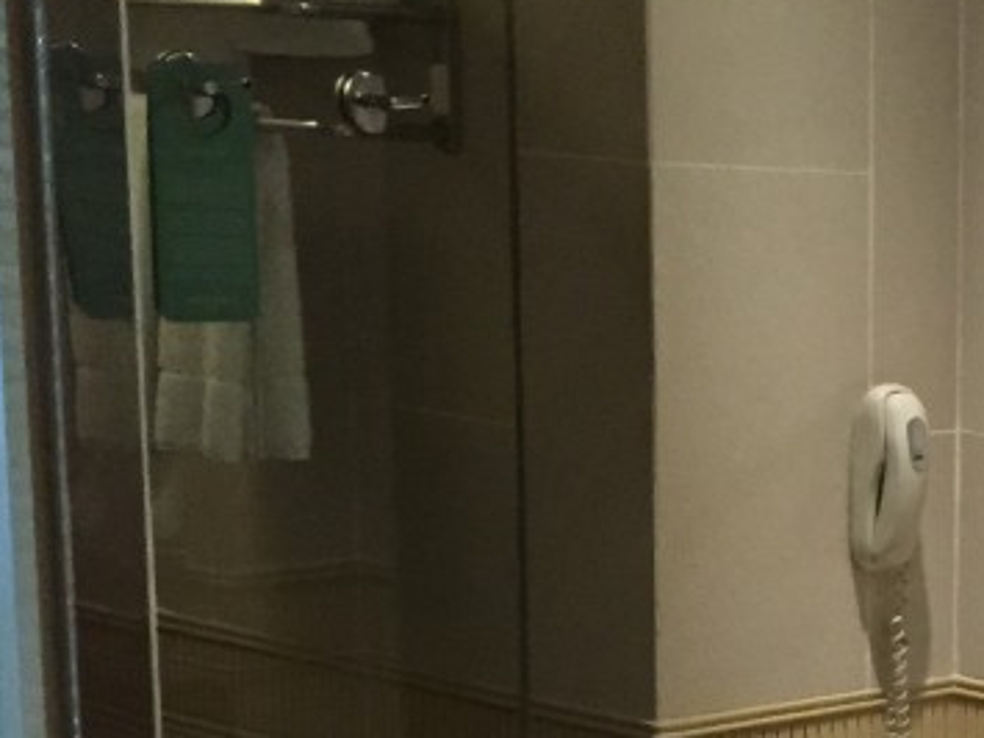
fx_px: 2785
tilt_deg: -12.7
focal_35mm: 98
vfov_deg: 14.7
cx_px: 1599
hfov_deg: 17.4
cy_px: 810
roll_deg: -4.0
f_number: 2.2
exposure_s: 1/30
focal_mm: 4.15
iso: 250
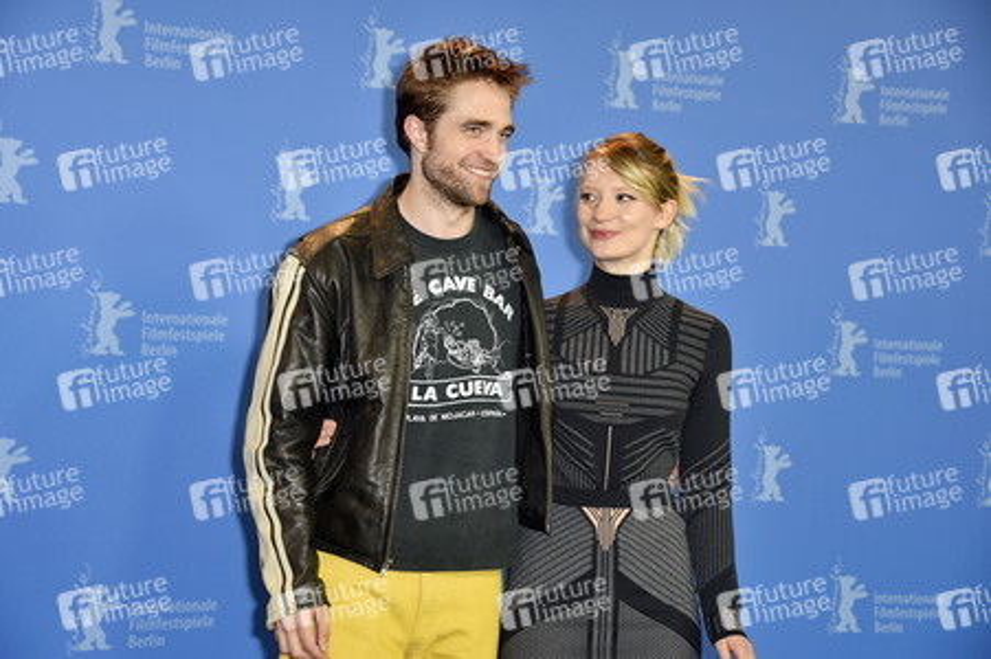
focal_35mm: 82
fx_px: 2256
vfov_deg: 16.6
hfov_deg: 24.8
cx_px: 496
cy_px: 330
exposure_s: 1/125
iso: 640
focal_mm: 82
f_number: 5.6
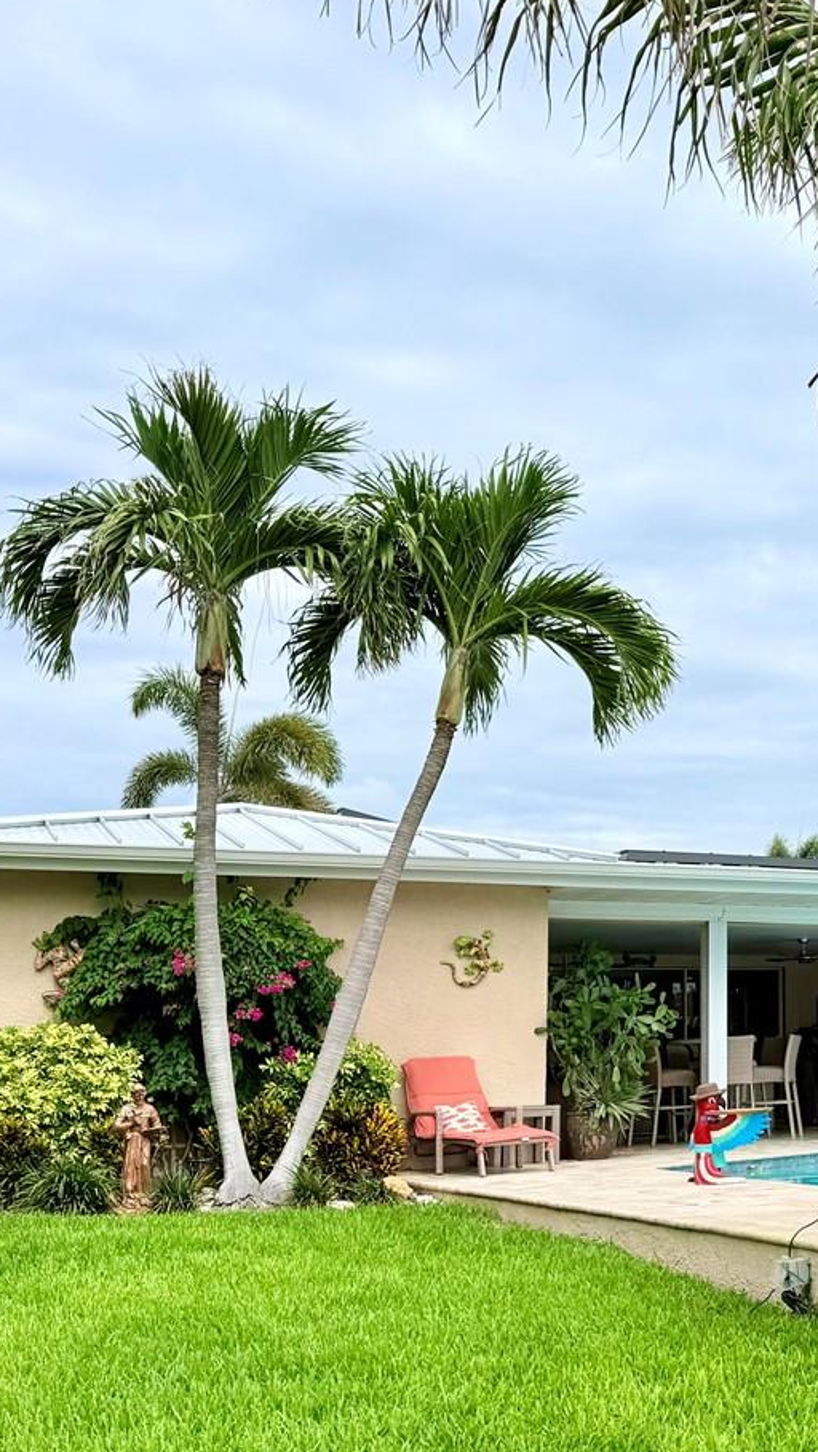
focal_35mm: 46
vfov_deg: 44.5
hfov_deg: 24.3
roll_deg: +0.4
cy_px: 810
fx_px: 1772
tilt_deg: +8.2
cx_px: 899
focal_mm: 6.76
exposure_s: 1/6711
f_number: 1.78
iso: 80
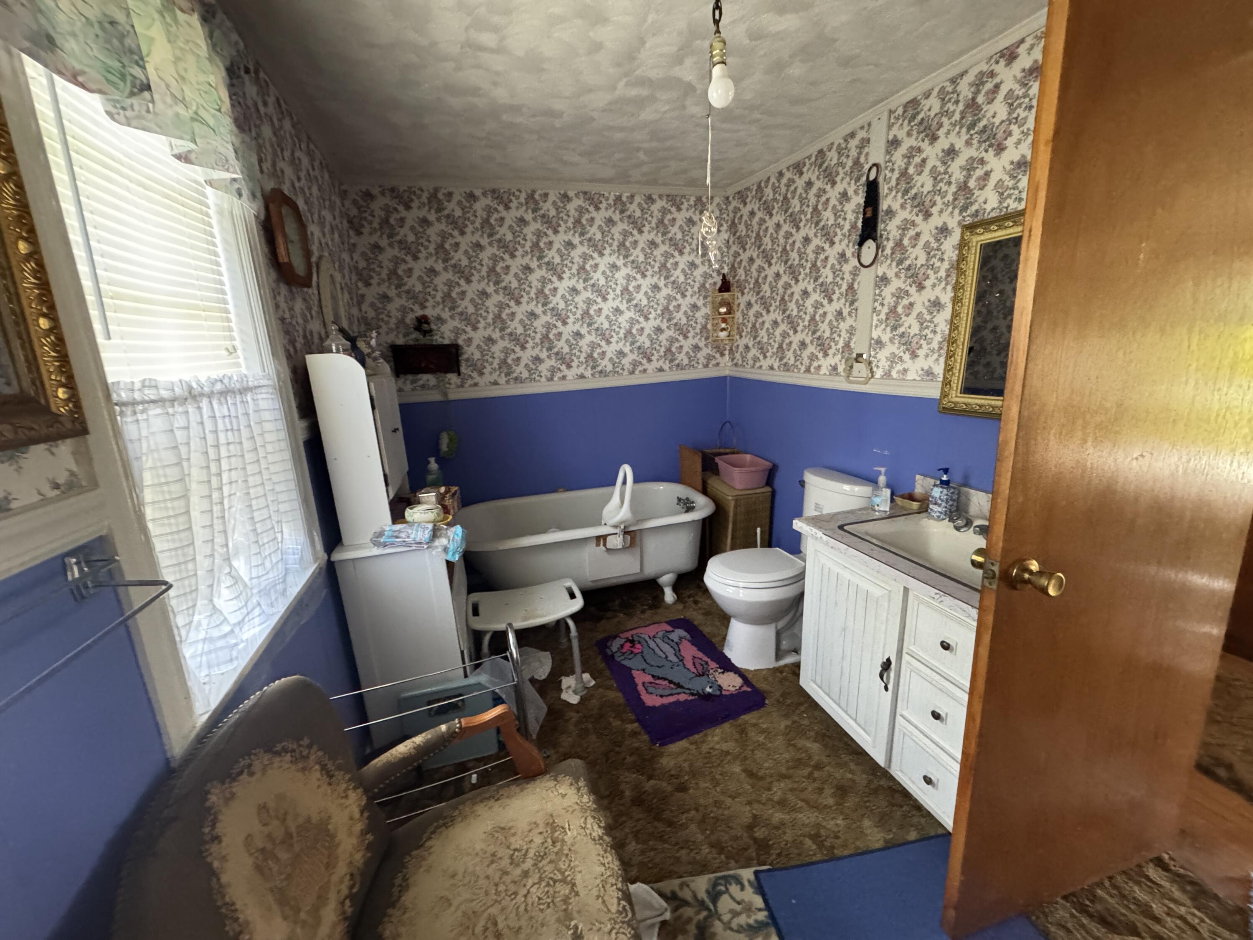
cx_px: 626
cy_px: 470
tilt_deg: -10.8
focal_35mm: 14
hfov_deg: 102.1
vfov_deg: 85.7
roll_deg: +1.8
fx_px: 507
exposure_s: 1/60
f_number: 2.2
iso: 1000
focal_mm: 2.22
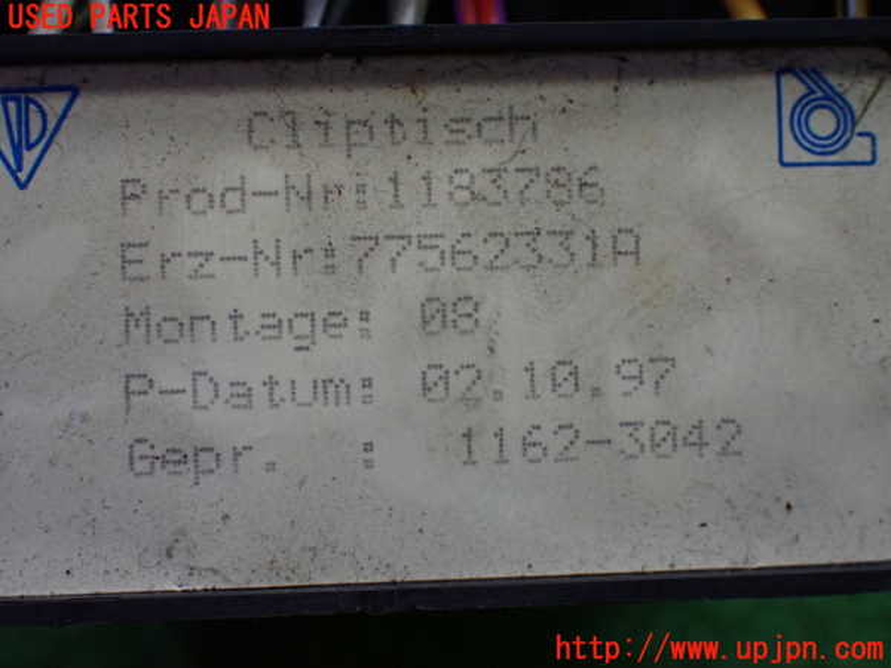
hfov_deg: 31.2
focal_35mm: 62
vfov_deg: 23.7
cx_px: 446
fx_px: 1596
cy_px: 334
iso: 800
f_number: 3.6
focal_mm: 11.09
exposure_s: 1/250
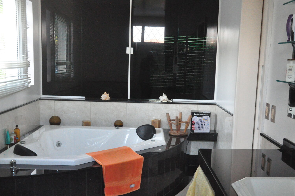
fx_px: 344
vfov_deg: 31.7
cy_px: 114
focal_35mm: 42
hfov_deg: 46.4
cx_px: 157
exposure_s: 1/30
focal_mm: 22
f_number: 7.1
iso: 3200
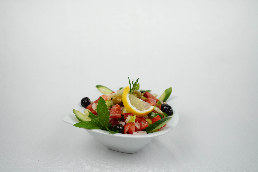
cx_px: 129
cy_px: 86
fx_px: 251
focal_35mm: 35
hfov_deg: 54.4
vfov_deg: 37.9
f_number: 4
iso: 1250
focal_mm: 35
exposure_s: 1/800
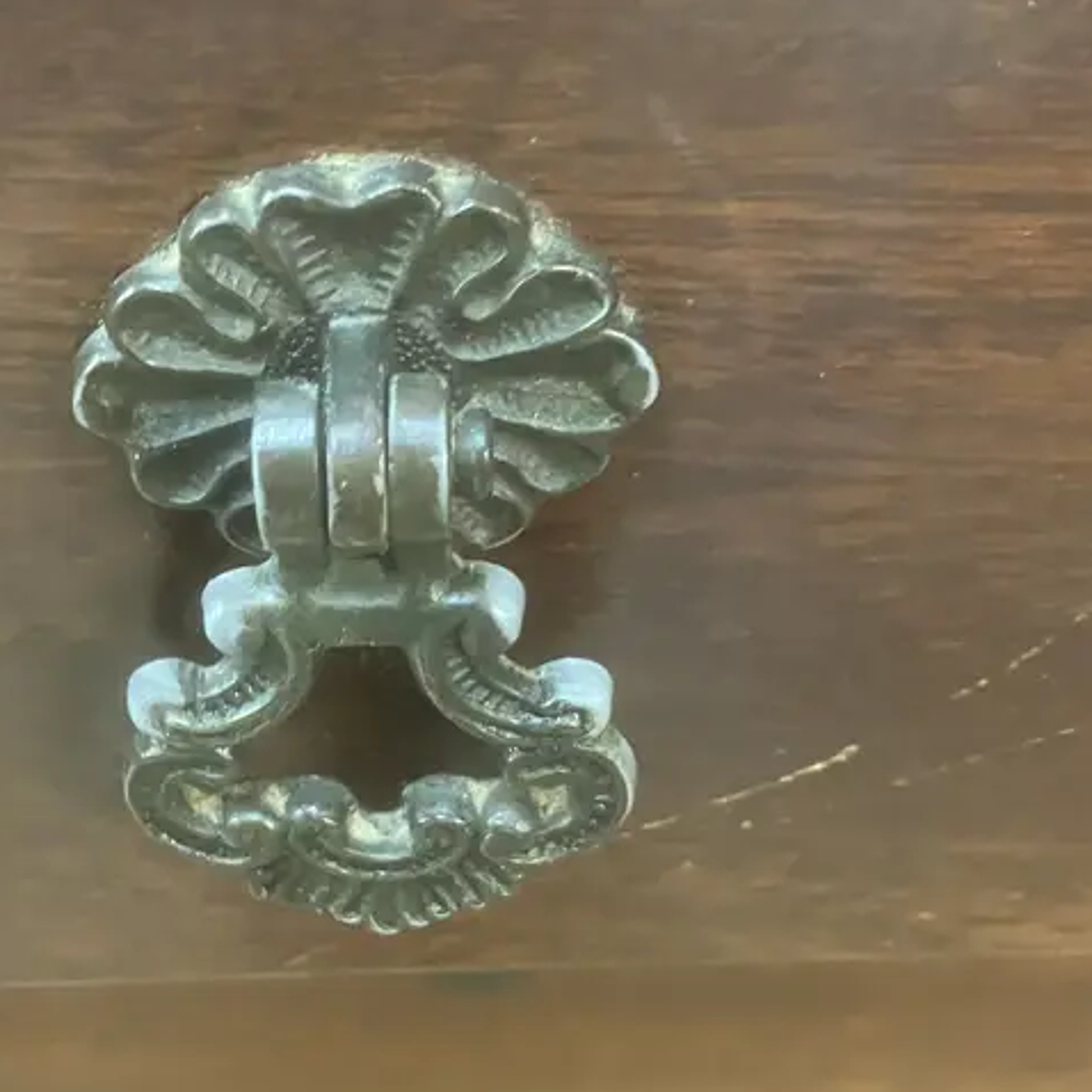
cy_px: 464
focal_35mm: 53
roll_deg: +3.1
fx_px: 1892
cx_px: 343
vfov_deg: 32.1
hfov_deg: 31.9
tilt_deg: -33.9
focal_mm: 3.99
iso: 640
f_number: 1.8
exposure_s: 1/25
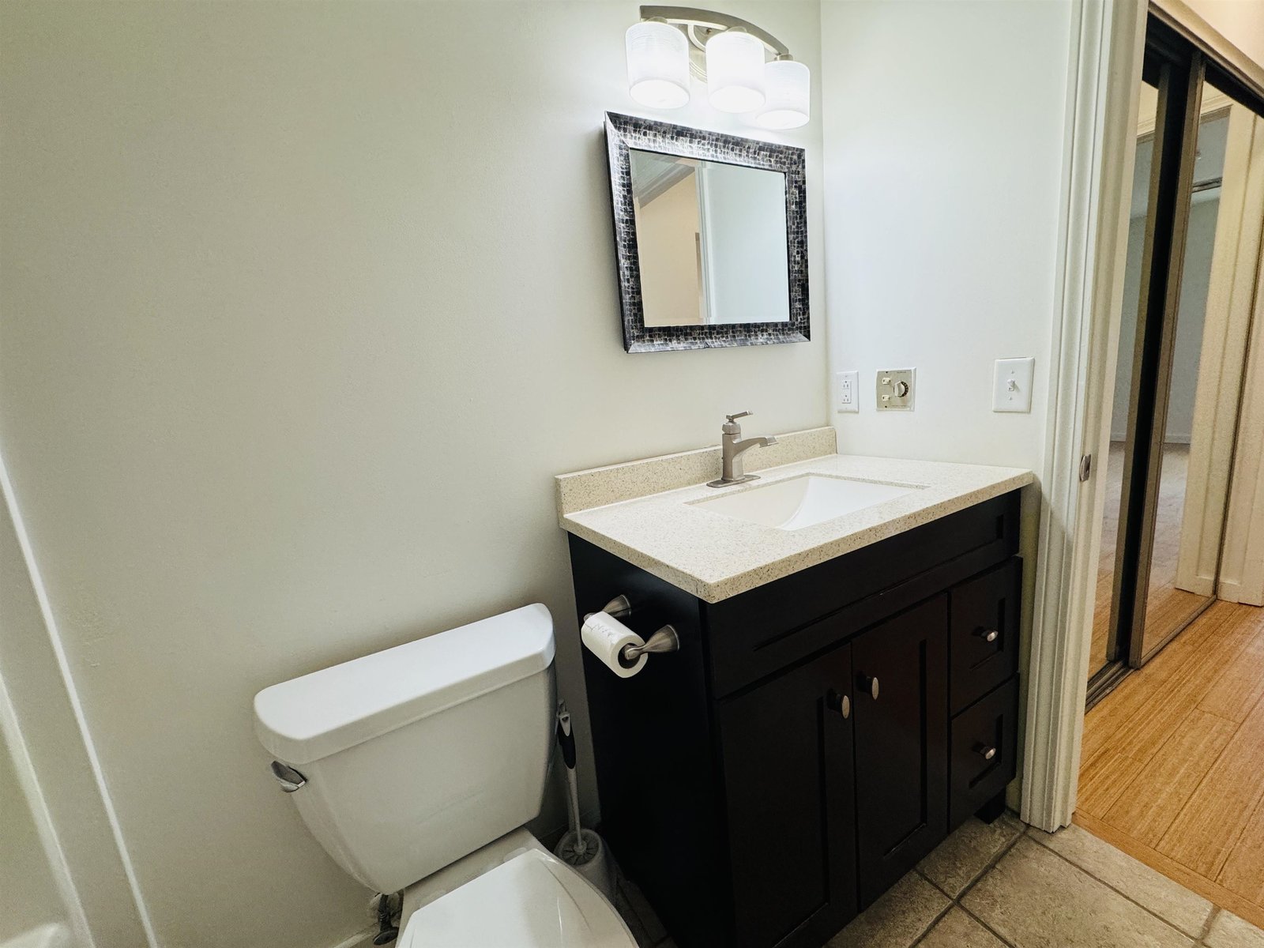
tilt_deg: -11.0
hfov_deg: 102.1
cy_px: 474
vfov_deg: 85.7
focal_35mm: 14
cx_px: 632
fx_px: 511
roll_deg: +5.2
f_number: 2.2
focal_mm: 2.22
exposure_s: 1/120
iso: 200
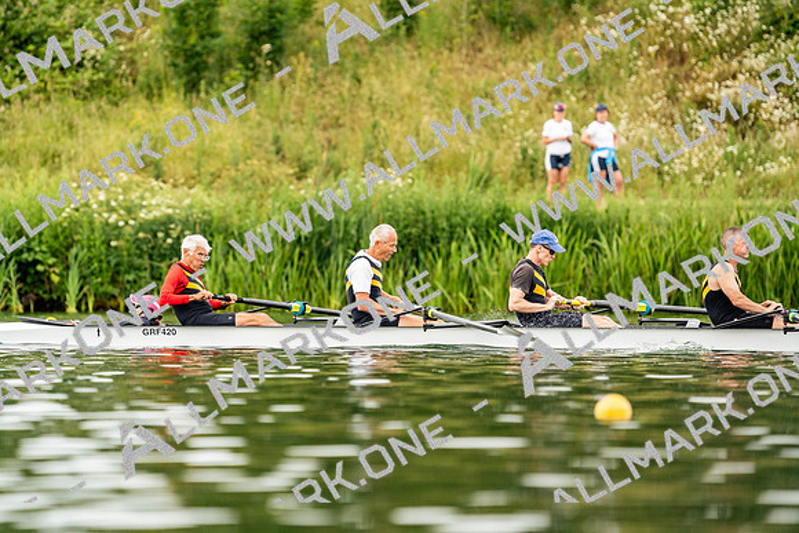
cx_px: 400
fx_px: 10034
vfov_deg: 3.0
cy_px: 266
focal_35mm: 452
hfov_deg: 4.6
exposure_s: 1/2000
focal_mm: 452
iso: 800
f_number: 6.3
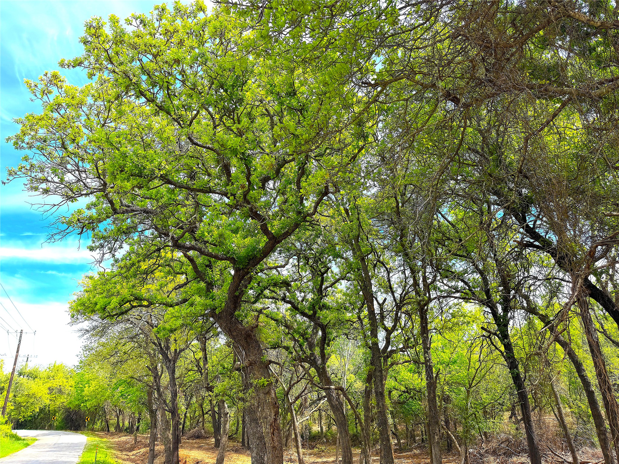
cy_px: 232
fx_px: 429
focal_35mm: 24
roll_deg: +1.4
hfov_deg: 71.6
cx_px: 310
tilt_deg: +22.6
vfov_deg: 56.8
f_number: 1.78
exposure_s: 1/1112
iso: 80
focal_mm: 6.76
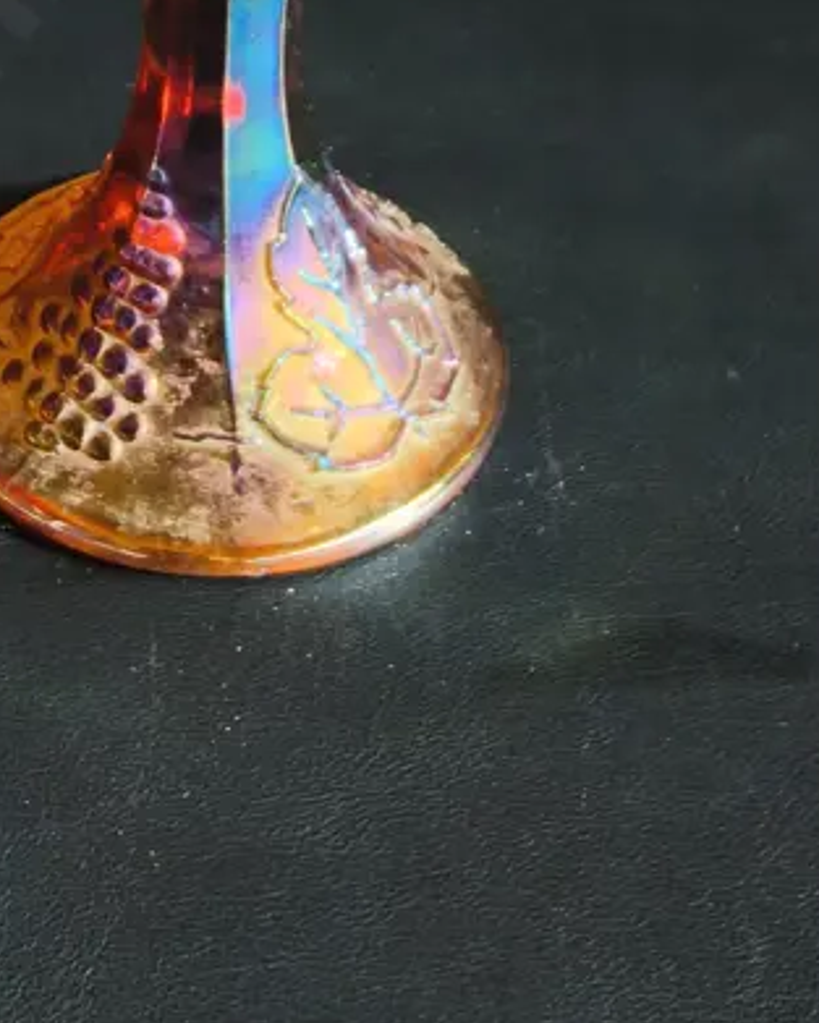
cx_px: 188
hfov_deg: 21.9
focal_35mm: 69
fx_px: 2090
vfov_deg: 24.5
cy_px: -259
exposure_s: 1/101
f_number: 2
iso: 32
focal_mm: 2.87
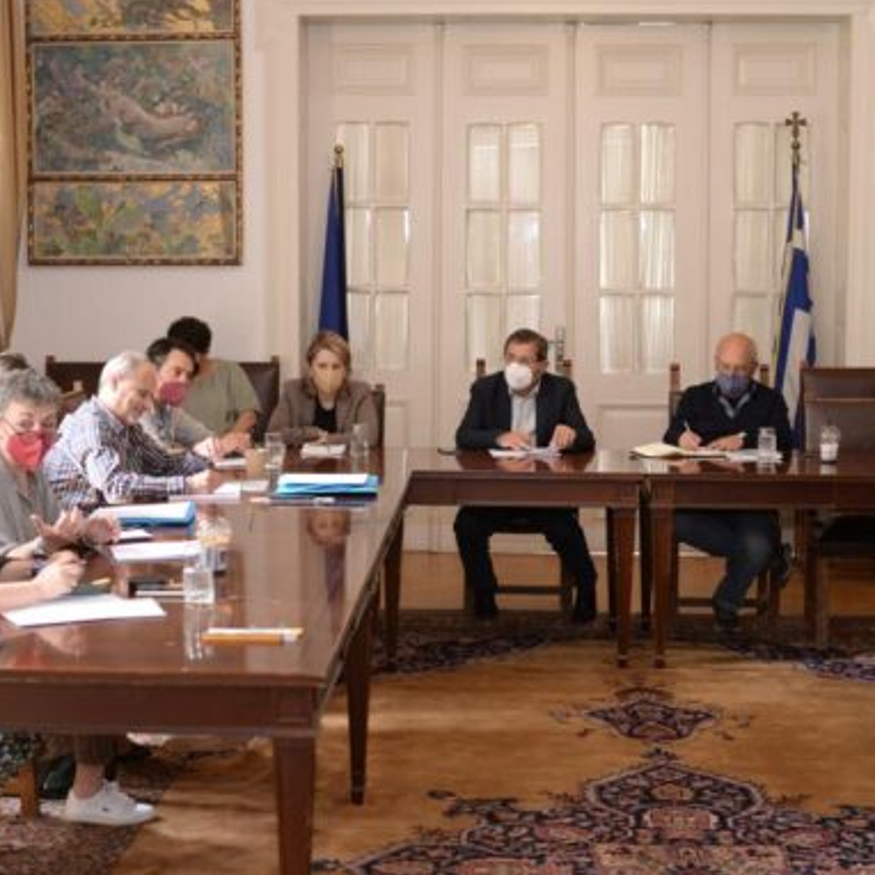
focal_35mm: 65
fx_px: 1859
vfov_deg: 26.5
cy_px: 433
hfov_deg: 26.5
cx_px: 393
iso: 1000
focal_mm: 50
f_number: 2.8
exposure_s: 1/100
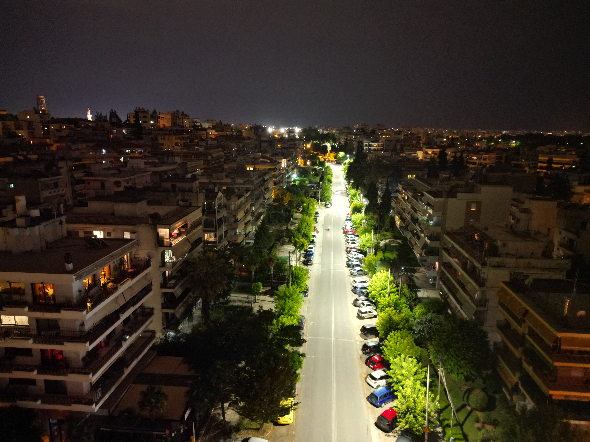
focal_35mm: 24
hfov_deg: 71.6
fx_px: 409
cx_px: 295
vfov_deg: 56.8
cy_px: 221
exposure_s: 1/5
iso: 1680
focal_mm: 6.72
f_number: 1.7
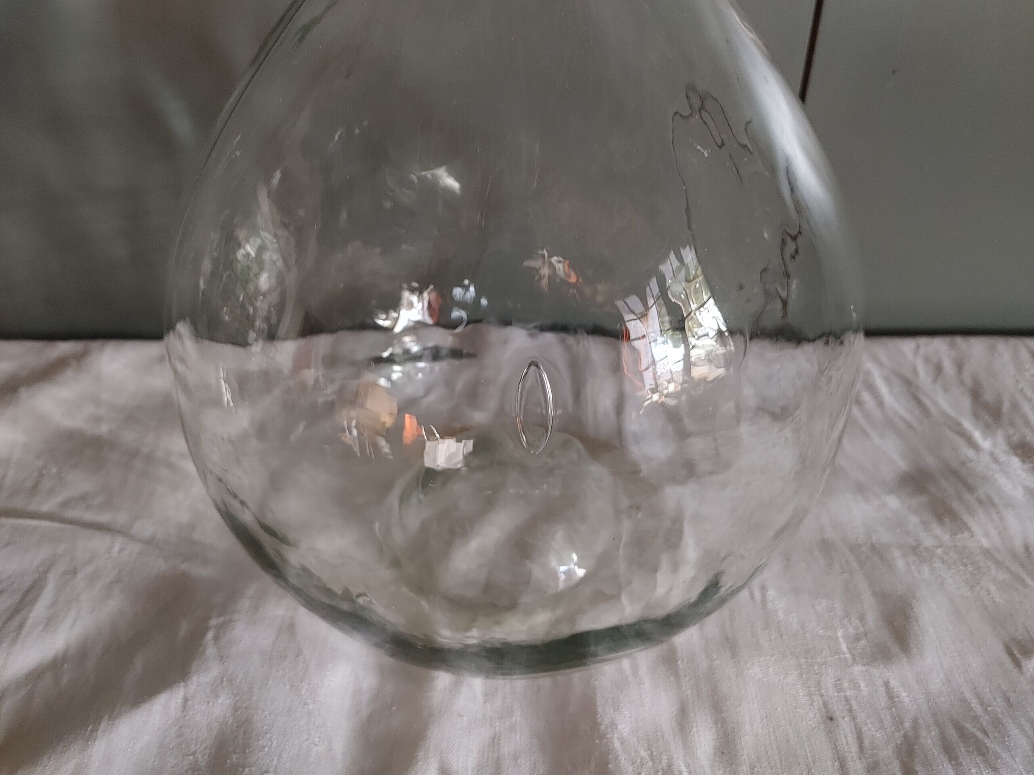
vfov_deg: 53.1
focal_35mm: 26
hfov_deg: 67.3
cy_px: 388
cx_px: 517
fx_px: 777
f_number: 1.8
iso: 650
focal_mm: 4.81
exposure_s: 1/40
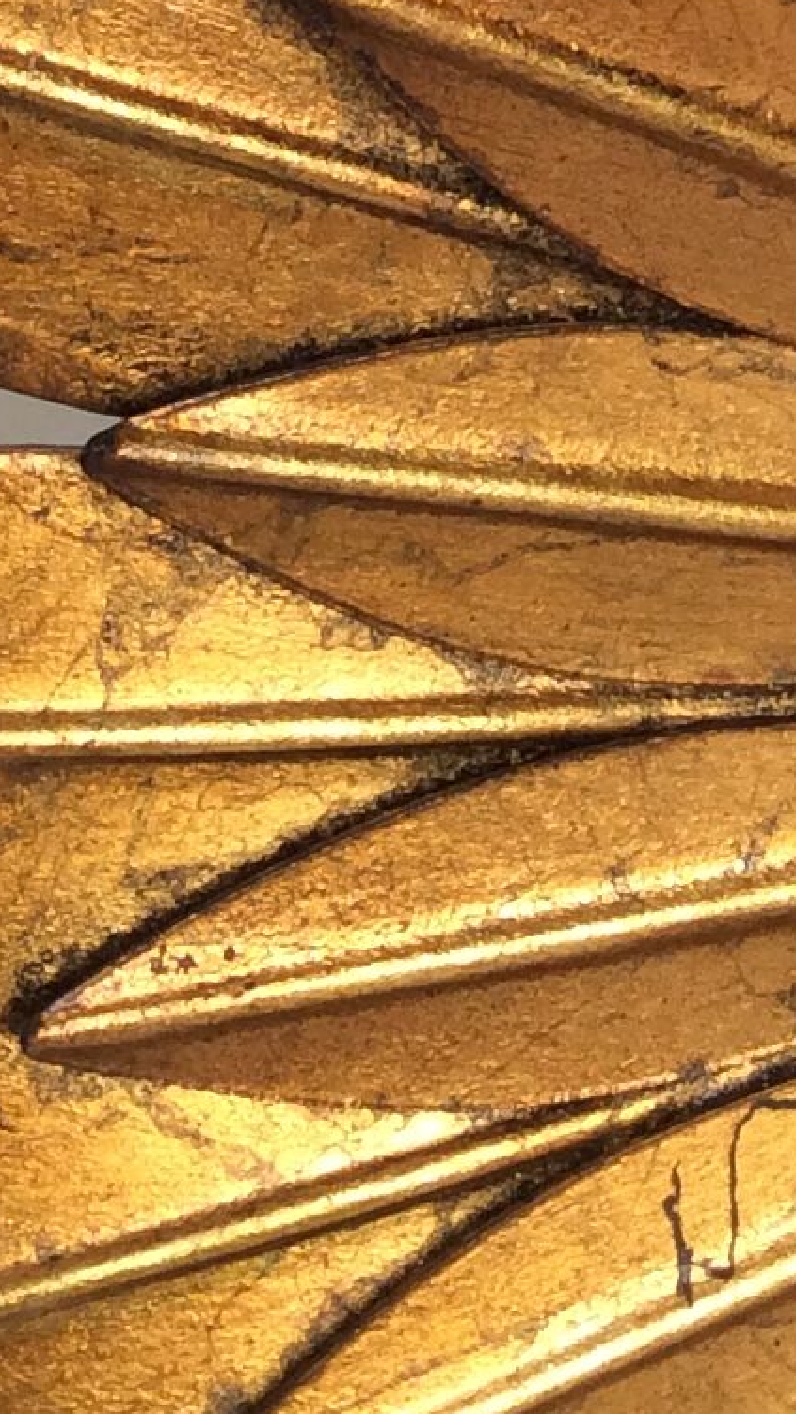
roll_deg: +24.4
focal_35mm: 120
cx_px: 1530
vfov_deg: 16.6
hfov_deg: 9.5
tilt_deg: -37.6
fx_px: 4503
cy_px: -564
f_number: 2.4
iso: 40
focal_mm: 3.3
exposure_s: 1/50
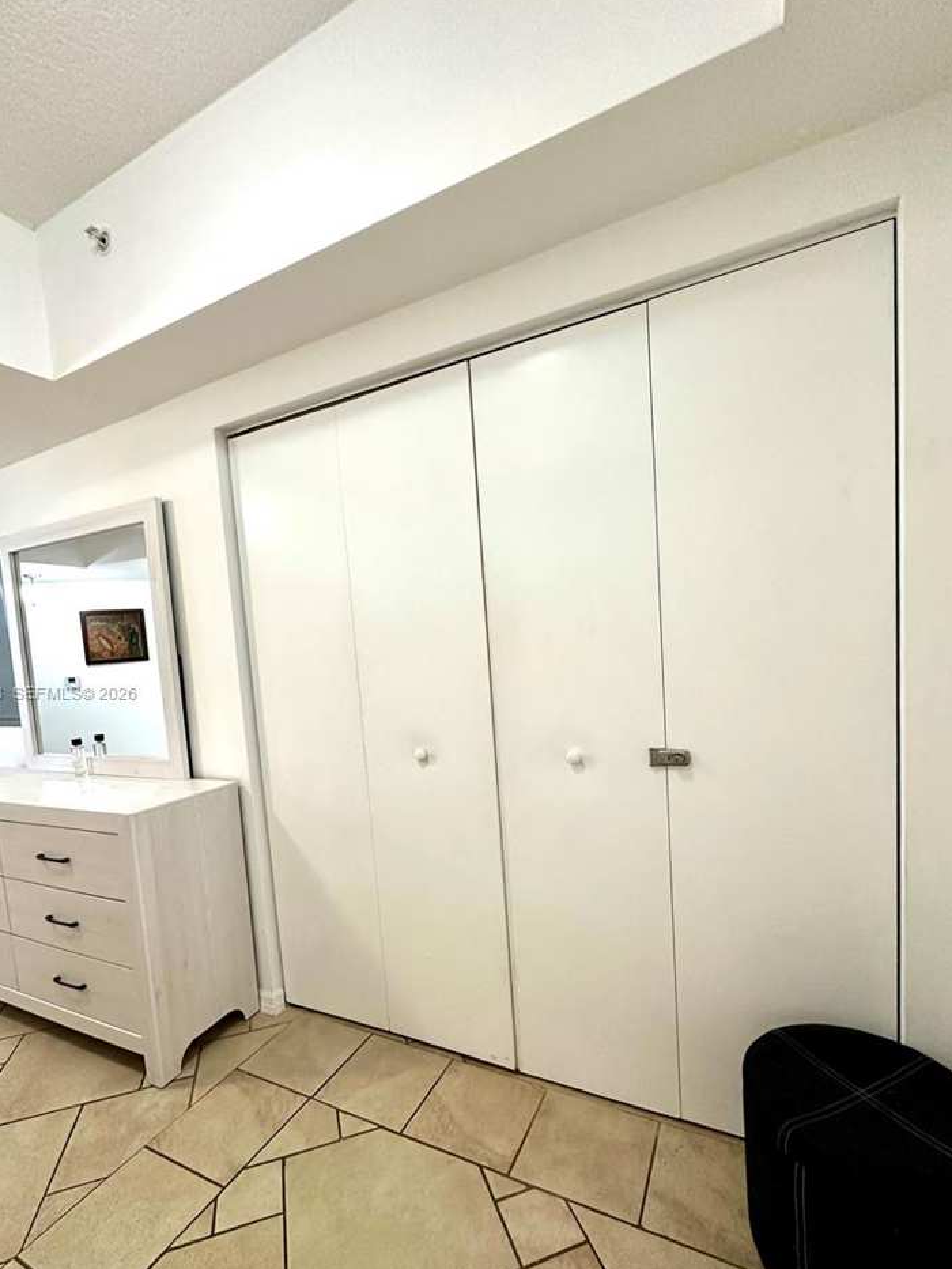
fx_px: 587
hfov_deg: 78.1
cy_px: 694
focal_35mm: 16
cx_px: 456
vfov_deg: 94.2
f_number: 2.2
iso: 250
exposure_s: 1/60
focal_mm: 2.22
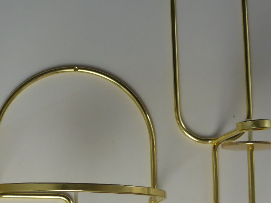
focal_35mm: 83
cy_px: 122
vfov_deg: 17.8
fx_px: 650
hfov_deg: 23.3
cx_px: 63
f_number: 3.9
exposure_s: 1/60
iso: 200
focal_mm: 7.4
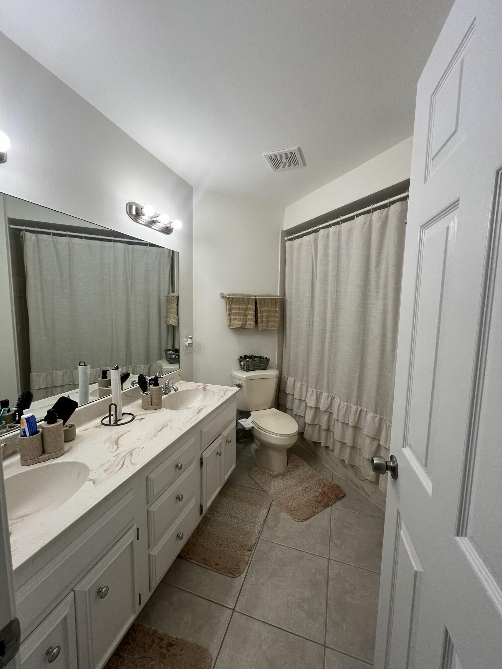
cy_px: 334
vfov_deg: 106.2
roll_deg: -0.5
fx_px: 251
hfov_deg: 89.9
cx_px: 251
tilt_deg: -7.8
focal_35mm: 13
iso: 80
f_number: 1.8
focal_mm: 1.57
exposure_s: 1/120
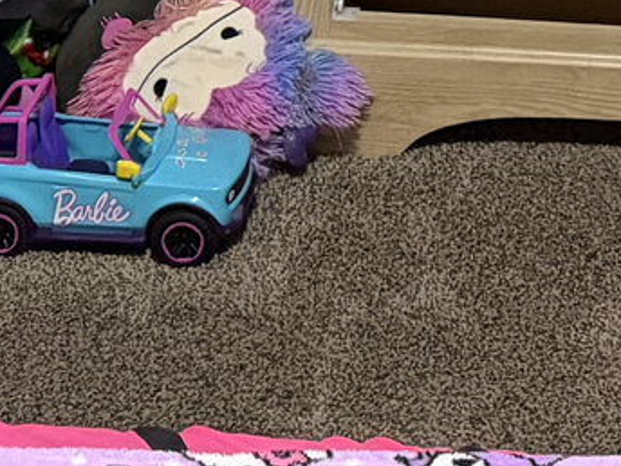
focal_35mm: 143
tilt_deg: -8.0
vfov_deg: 9.0
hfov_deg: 13.7
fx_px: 2565
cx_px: 569
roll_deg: +0.2
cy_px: -755
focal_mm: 6.76
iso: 800
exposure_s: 1/60
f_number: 1.78
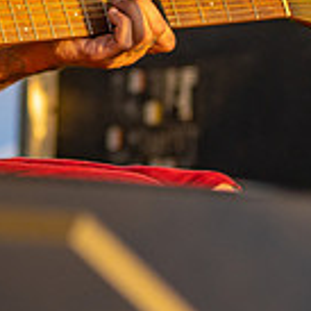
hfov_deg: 4.0
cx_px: 379
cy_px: -47
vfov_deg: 4.0
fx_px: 4401
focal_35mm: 433
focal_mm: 120
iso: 500
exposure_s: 1/400
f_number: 5.6
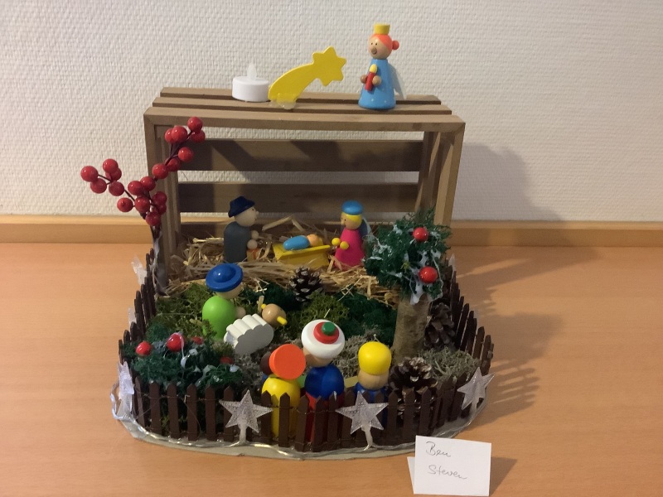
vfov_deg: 45.4
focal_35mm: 31
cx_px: 332
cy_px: 248
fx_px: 594
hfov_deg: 58.4
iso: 500
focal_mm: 3.3
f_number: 2.4
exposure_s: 1/25
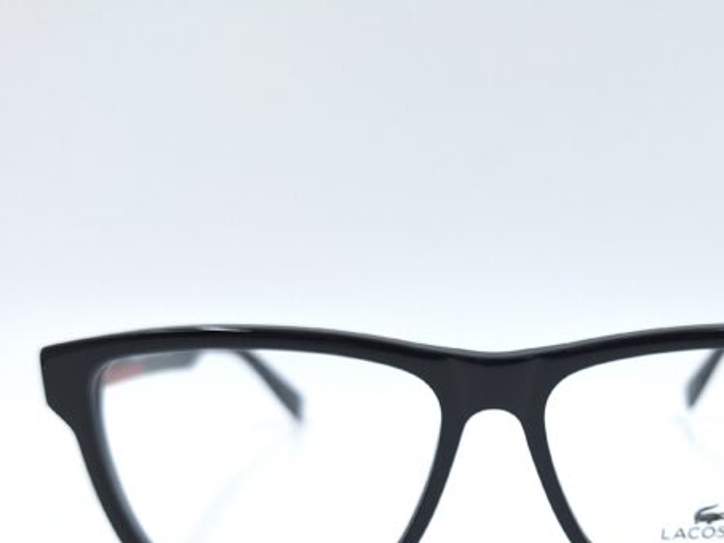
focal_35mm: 39
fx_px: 816
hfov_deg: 46.3
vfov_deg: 35.3
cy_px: 458
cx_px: 534
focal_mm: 5.54
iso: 50
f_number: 1.8
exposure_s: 1/100
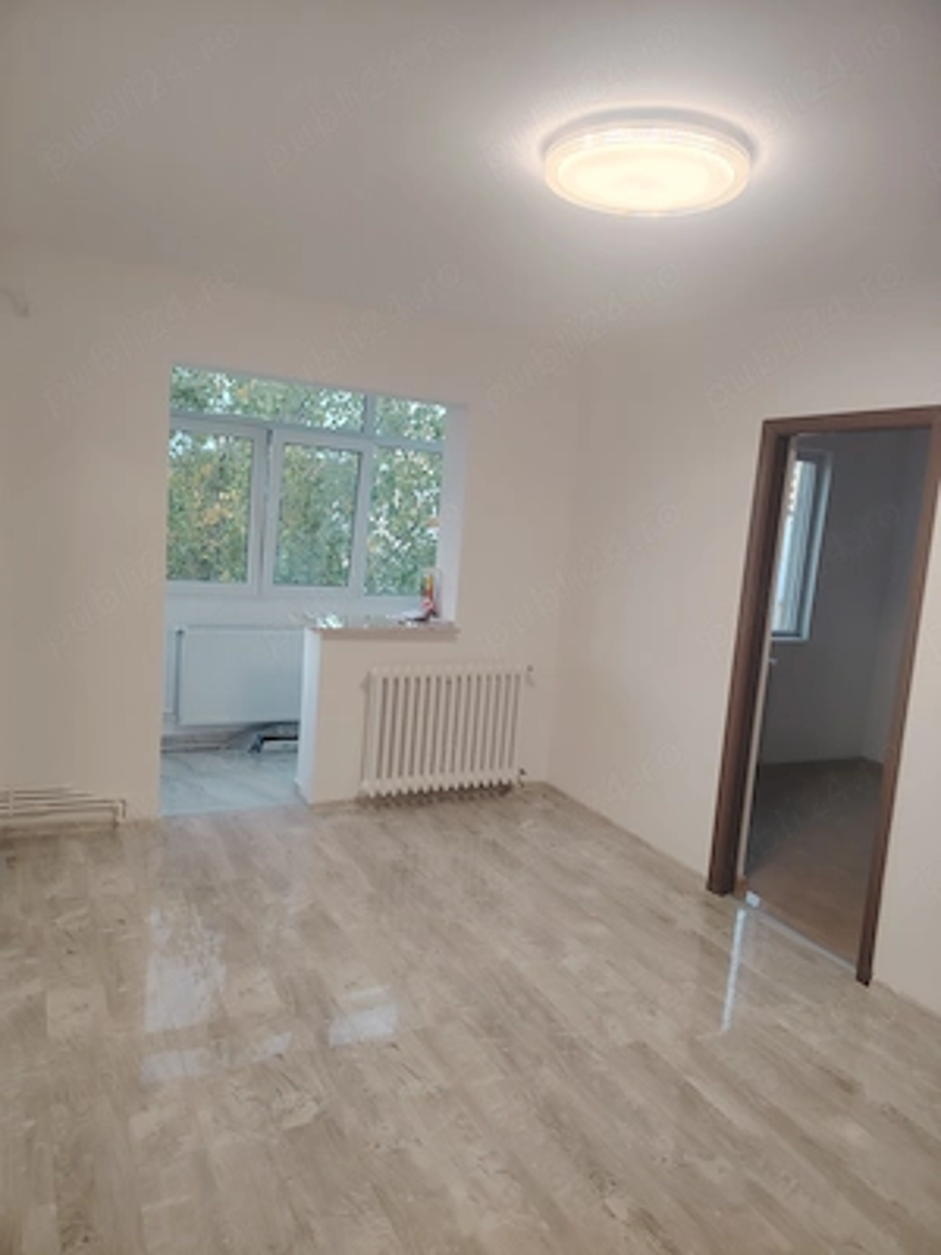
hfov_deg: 56.8
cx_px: 470
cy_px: 628
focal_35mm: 24
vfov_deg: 71.6
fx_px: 870
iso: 472
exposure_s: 1/100
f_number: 1.75
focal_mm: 5.25
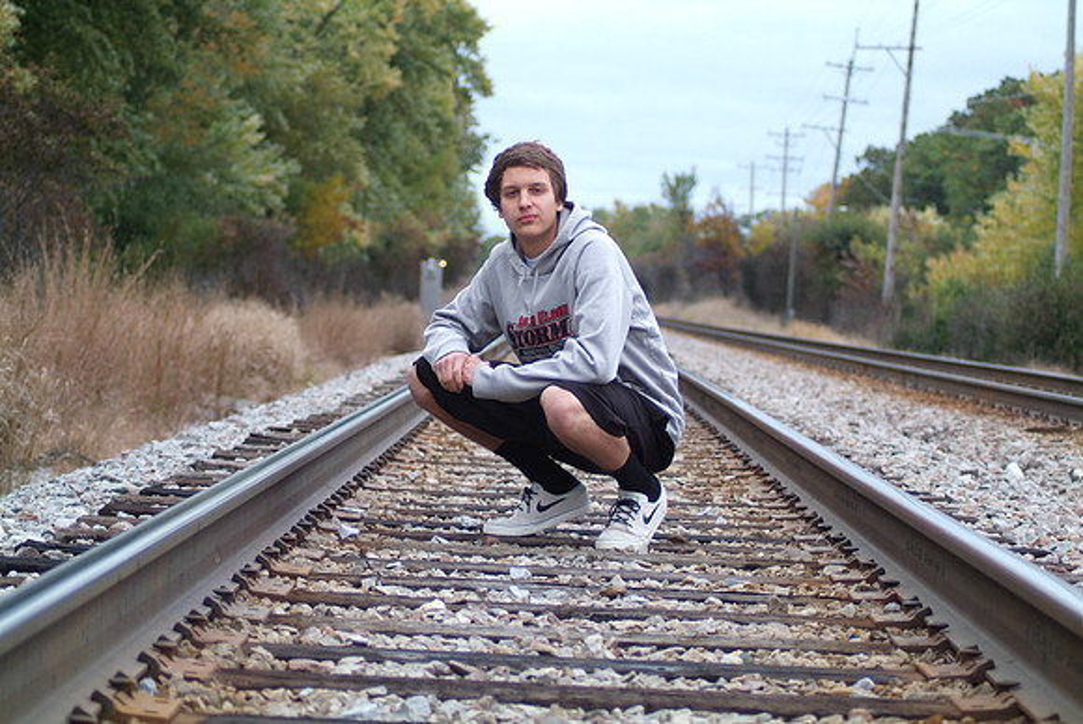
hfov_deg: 19.4
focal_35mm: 105
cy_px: 362
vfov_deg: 13.1
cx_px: 542
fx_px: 3162
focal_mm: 70
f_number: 4
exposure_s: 1/125
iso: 800
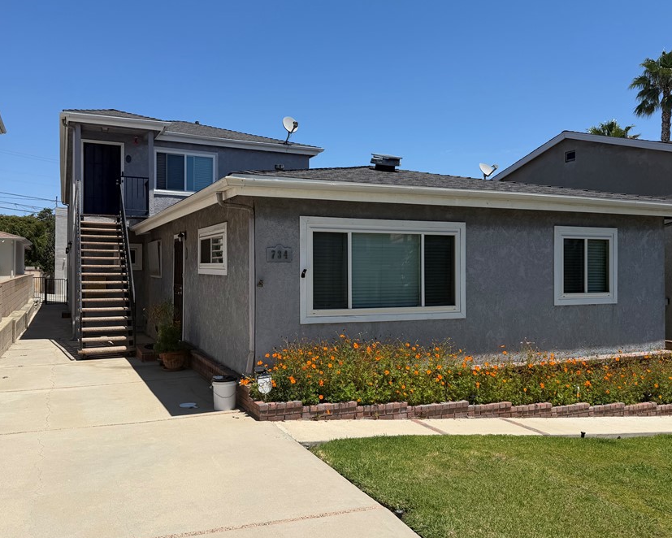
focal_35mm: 29
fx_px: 577
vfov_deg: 50.0
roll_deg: +0.5
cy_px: 258
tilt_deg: +0.0
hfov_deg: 60.4
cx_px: 323
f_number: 1.78
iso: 80
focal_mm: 6.76
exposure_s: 1/6173
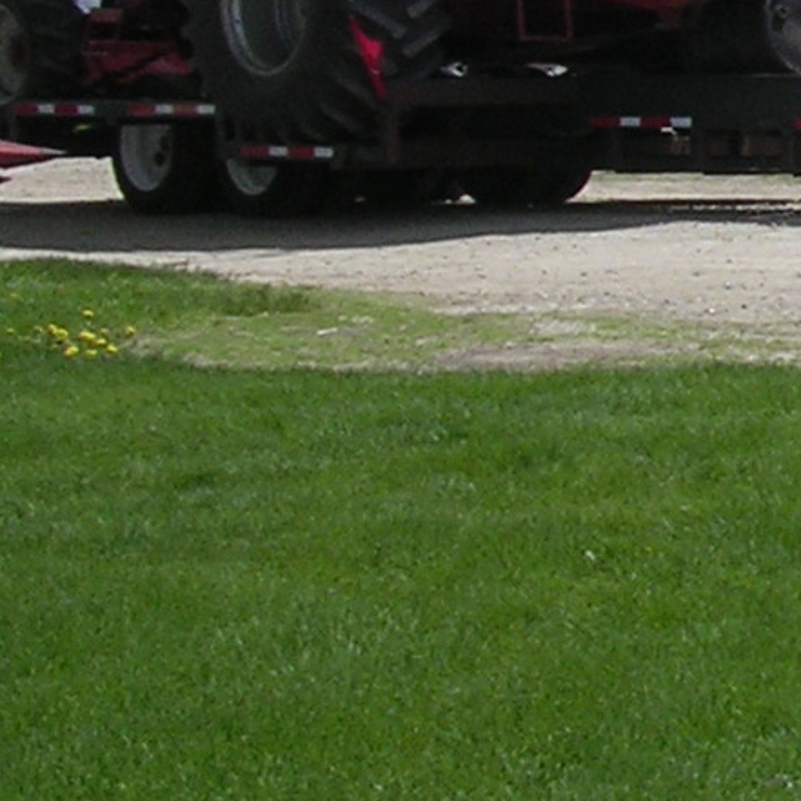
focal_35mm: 156
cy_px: 91
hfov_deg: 10.3
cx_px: 1620
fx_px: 4084
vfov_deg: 11.1
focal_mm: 5.8
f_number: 5.6
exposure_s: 1/344
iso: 100
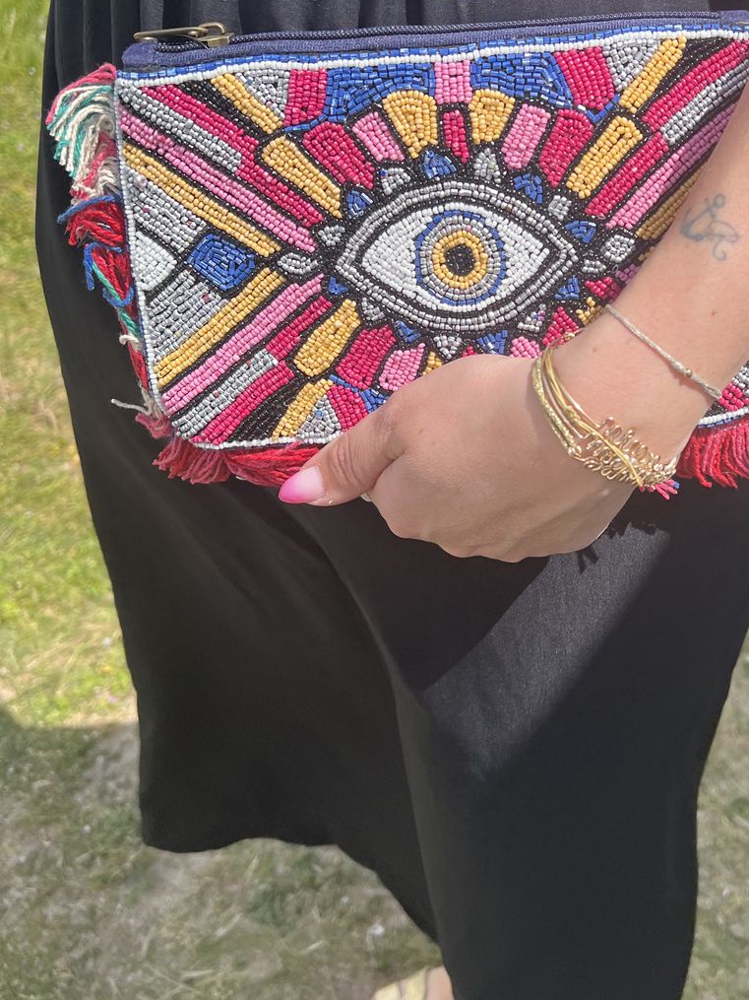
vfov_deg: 45.3
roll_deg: +0.8
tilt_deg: -31.9
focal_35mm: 41
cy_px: 355
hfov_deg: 34.7
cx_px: 520
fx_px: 1183
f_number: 1.5
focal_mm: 5.7
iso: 50
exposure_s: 1/2513
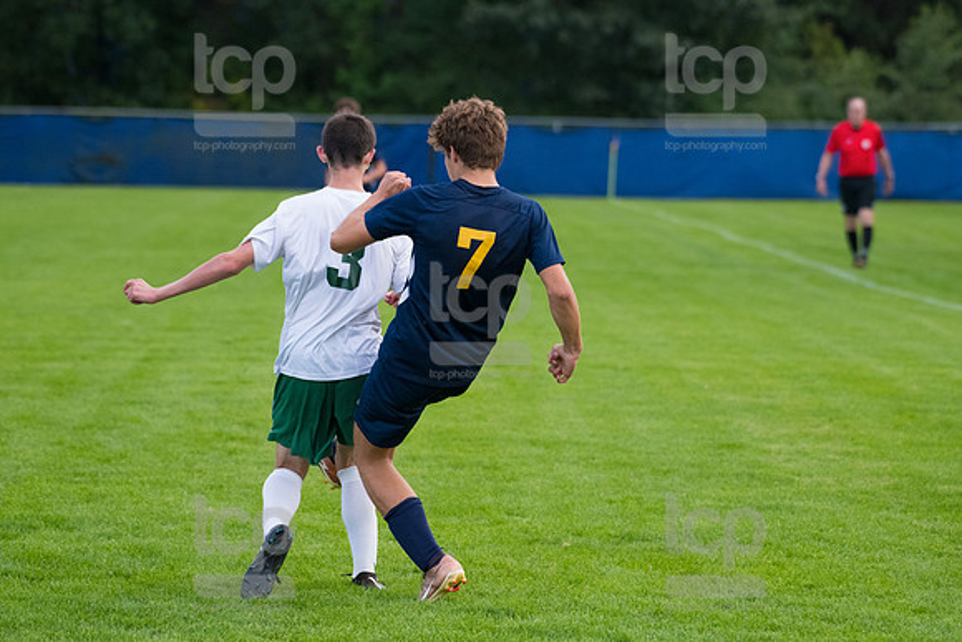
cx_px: 481
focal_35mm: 200
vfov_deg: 6.9
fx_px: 5345
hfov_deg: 10.3
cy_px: 321
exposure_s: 1/2000
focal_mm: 200
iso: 3200
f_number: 5.6
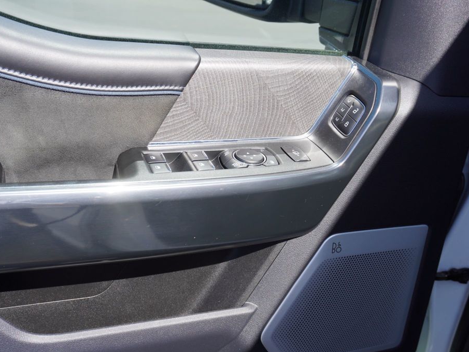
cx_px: 237
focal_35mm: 38
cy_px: 177
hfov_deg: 49.5
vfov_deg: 38.2
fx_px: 509
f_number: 5
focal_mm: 23
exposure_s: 1/250
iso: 100
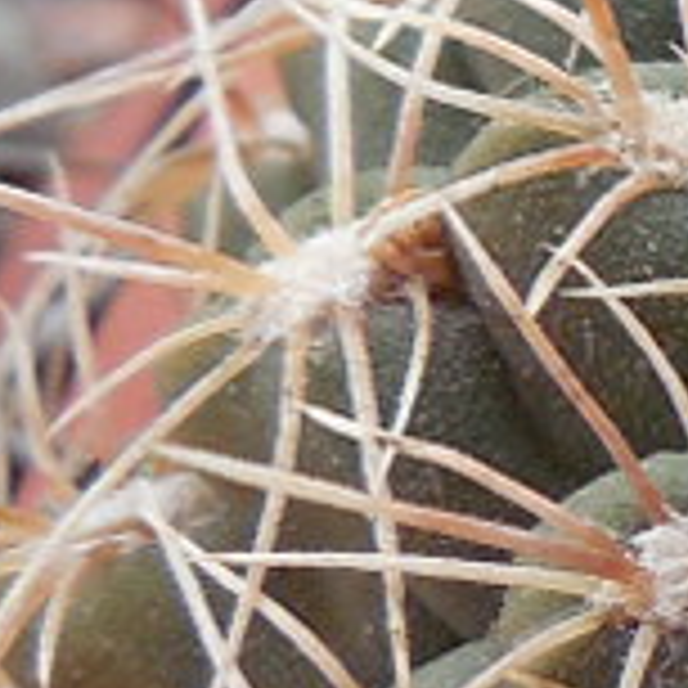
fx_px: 6454
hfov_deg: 5.7
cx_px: 2167
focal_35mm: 287
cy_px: 490
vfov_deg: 6.1
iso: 125
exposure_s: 1/50
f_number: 3.6
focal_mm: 5.6
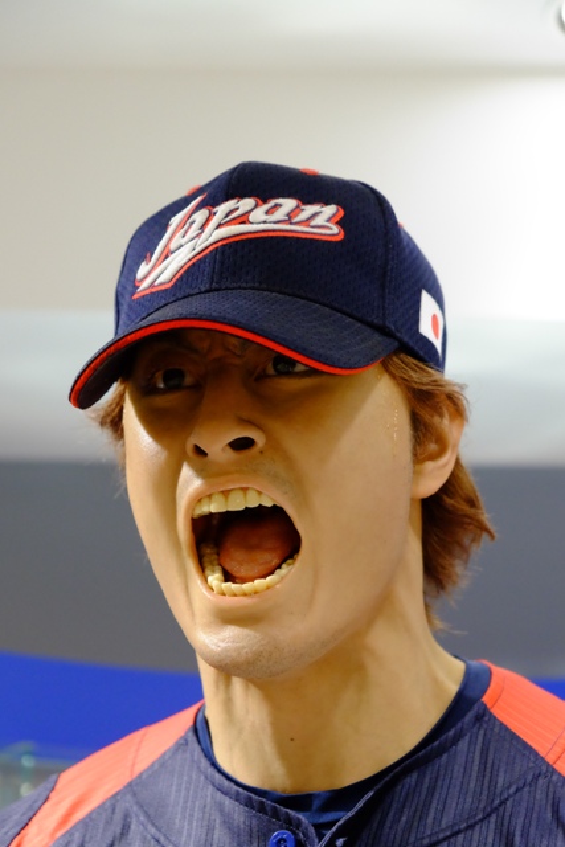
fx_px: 1717
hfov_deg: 18.7
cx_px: 282
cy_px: 424
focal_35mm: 73
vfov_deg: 27.7
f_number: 4
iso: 3200
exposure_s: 1/160
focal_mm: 48.4
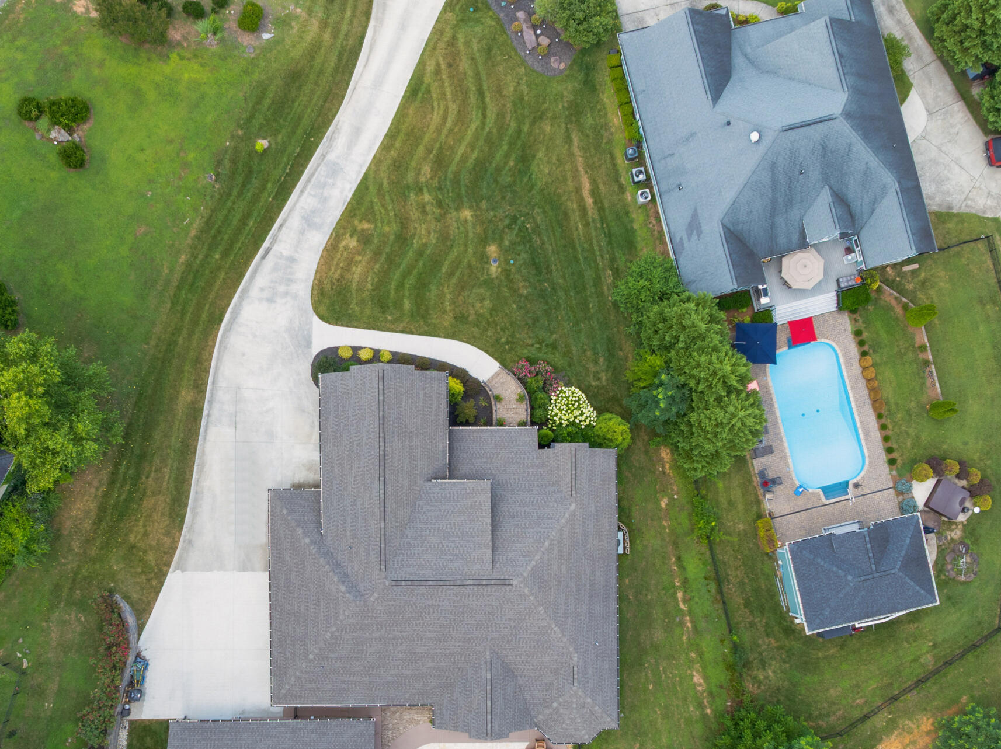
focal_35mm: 42
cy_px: 506
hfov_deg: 44.7
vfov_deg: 34.0
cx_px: 432
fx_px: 1214
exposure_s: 1/50
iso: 100
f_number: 7.1
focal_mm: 12.29
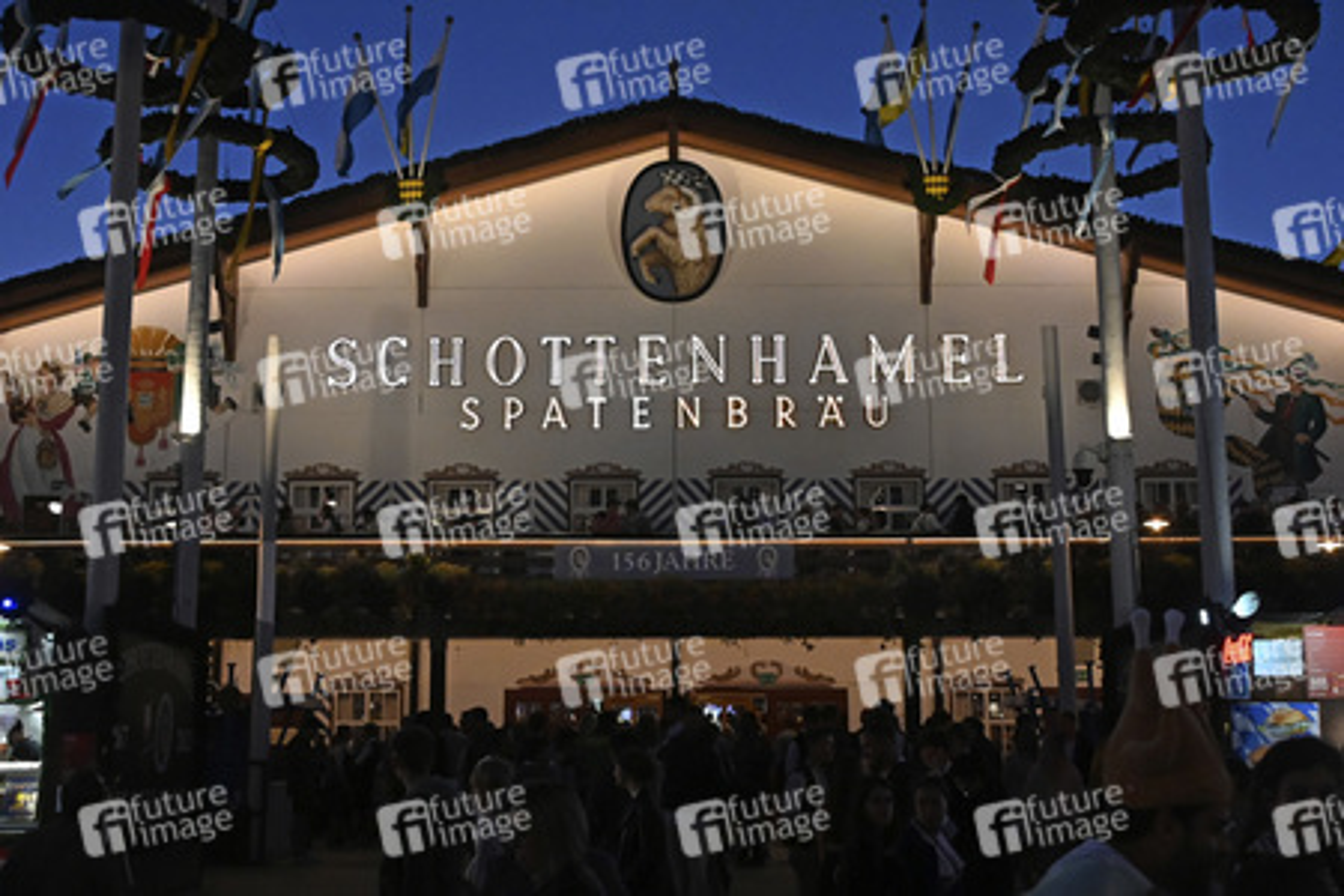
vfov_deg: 31.9
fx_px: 1568
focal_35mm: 42
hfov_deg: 46.4
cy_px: 448
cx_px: 672
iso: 5000
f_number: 8
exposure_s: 1/250
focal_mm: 28
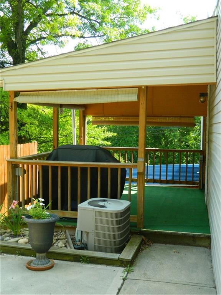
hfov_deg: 35.1
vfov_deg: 45.8
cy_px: 148
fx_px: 349
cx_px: 110
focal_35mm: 41
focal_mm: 7.3
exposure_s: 1/320
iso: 250
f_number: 3.5
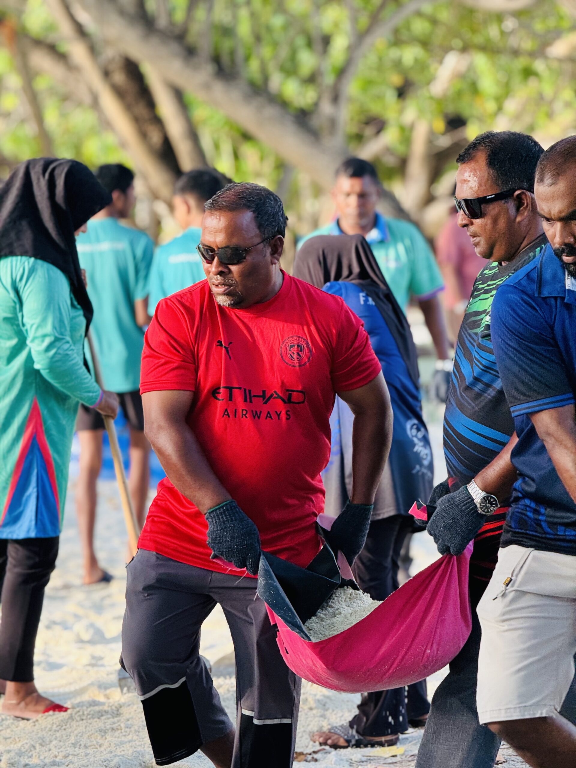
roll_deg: +0.7
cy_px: 384
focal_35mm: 120
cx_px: 288
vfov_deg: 16.4
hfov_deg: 12.3
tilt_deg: -3.1
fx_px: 2662
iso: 80
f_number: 2.8
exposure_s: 1/99
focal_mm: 15.66
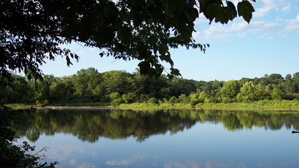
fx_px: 341
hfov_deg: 47.3
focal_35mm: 43
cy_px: 110
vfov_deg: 27.6
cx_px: 149
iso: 100
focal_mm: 8
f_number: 3.4
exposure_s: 1/350
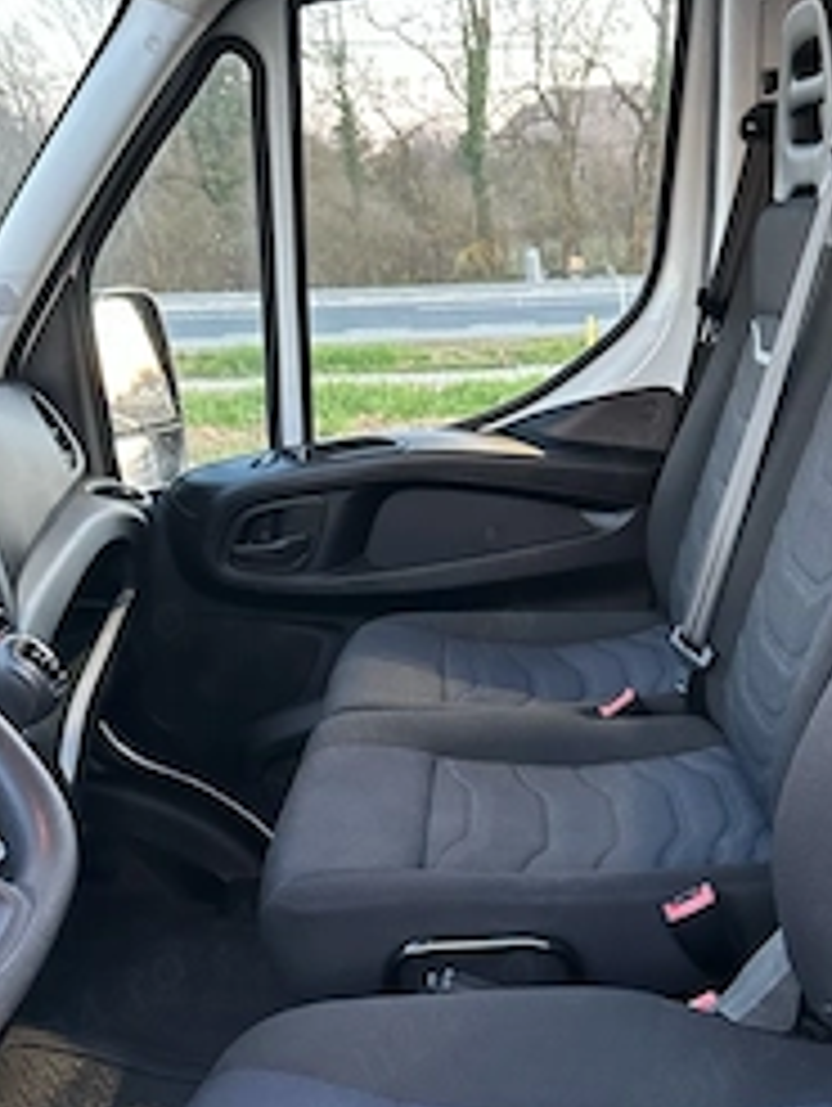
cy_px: 760
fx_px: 1248
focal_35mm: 39
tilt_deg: -23.6
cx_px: 481
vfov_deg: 46.9
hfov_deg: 36.8
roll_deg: +1.8
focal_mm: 6.86
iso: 1000
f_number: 1.78
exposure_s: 1/49
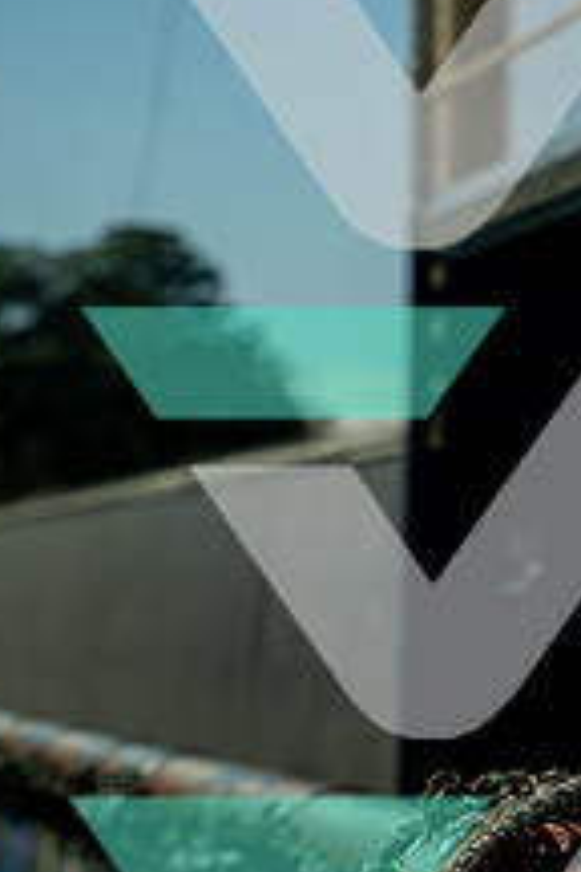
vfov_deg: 15.0
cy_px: 523
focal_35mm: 137
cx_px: 1110
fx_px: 3316
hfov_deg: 9.4
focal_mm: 51
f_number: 4.5
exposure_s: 1/250
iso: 100
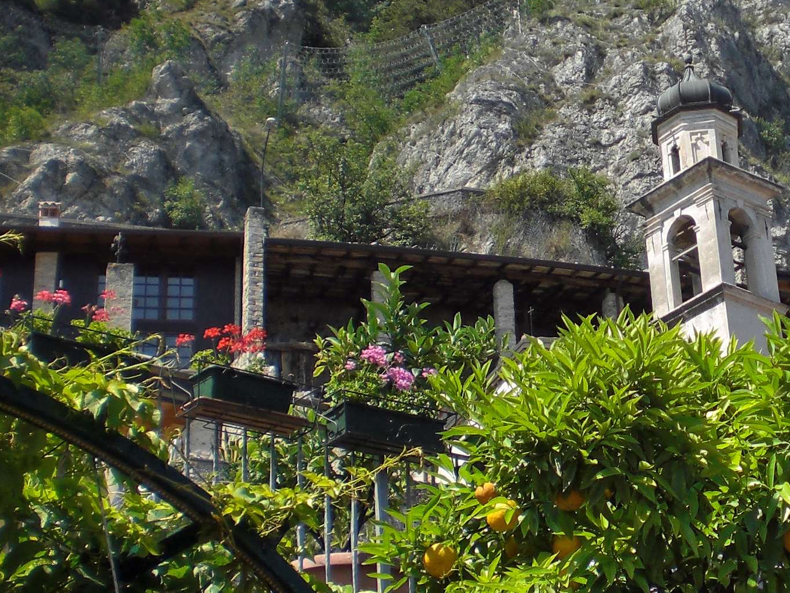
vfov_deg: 17.1
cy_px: 209
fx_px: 1963
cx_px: 651
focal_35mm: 86
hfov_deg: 22.4
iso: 50
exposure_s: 1/500
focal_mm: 6.3
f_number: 3.1
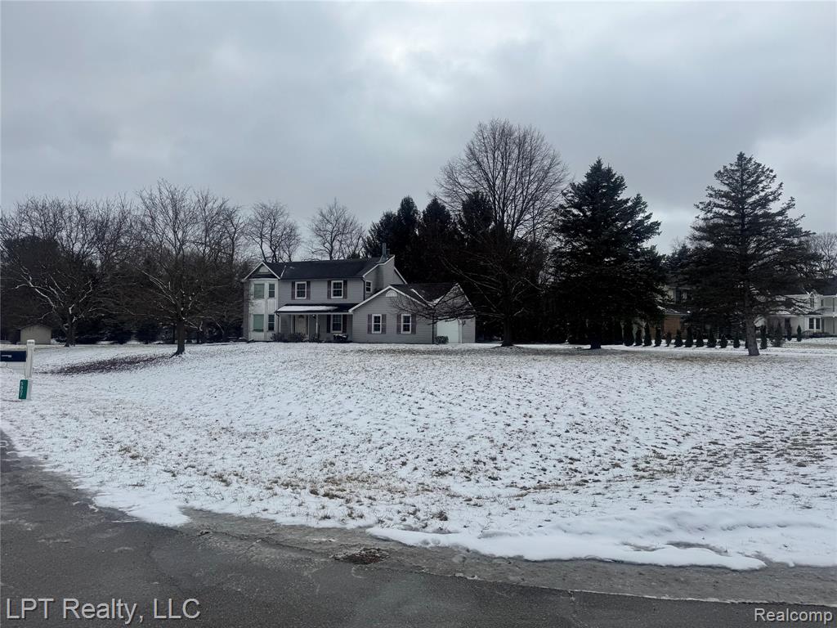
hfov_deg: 71.6
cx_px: 418
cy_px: 314
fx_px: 580
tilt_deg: +1.7
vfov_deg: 56.8
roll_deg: -0.6
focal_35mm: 24
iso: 80
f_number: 1.78
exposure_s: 1/10417
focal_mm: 6.76
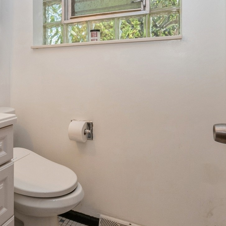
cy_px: 71
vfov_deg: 55.8
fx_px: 207
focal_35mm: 28
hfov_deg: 52.9
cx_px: 40
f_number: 7.1
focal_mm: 10
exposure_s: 1/50
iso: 250
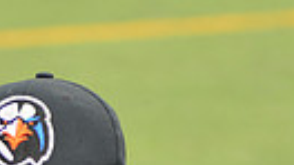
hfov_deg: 2.9
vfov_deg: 1.6
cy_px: 360
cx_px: 36
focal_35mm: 738
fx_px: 5749
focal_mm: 160
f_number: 8
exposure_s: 1/200
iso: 250
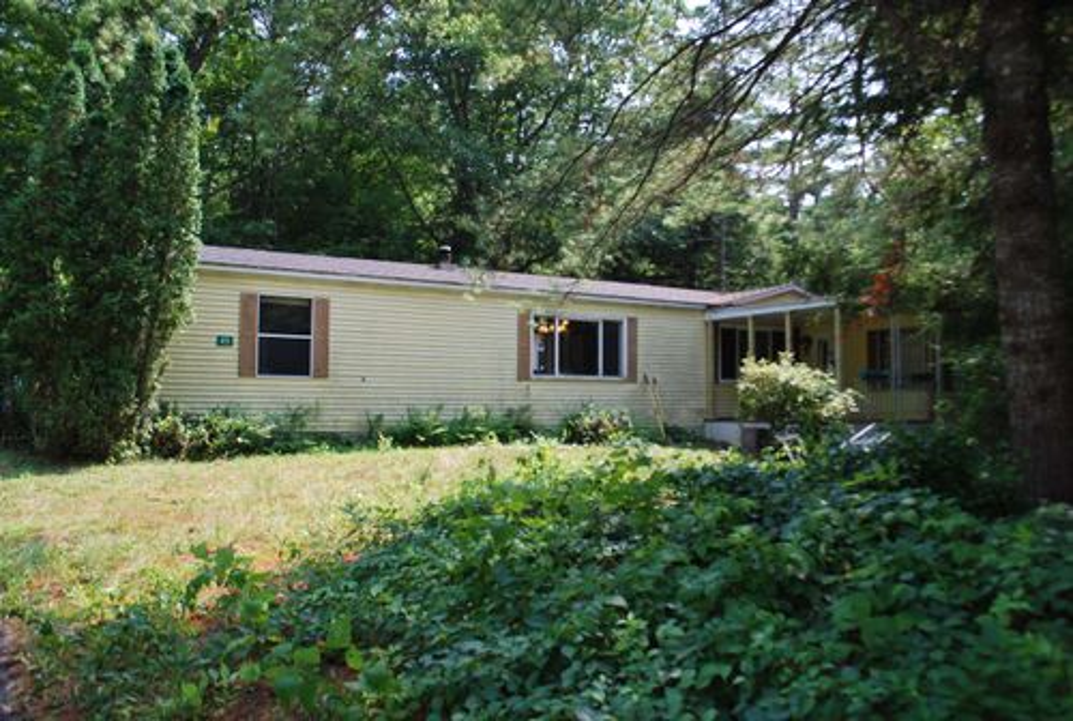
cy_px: 360
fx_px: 896
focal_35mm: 30
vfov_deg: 43.8
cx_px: 536
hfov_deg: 61.8
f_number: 5.6
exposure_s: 1/125
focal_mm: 20
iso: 100
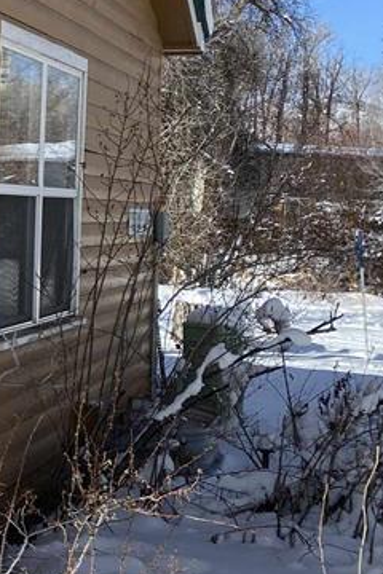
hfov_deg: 15.0
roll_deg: -2.6
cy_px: 161
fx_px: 1229
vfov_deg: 26.1
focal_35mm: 77
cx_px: -346
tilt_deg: +1.0
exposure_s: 1/3401
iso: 32
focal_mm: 4.25
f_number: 1.8
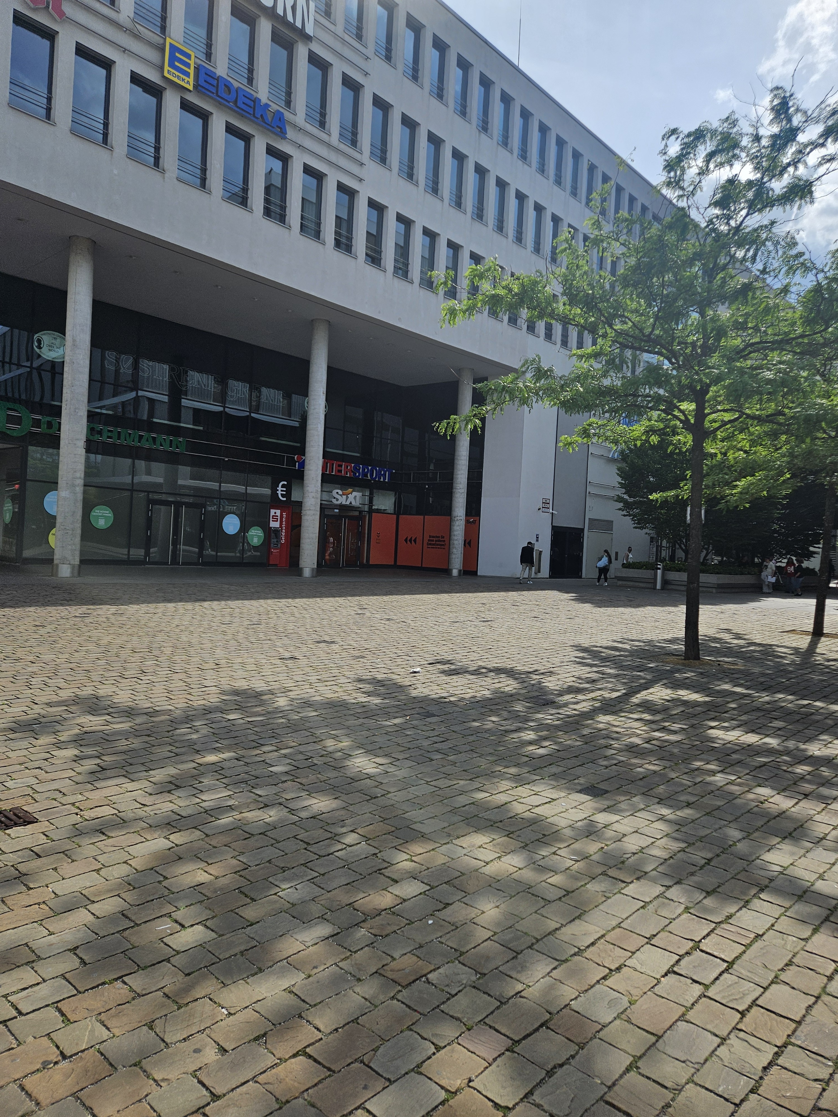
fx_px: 742
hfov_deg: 58.9
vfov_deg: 73.9
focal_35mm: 23
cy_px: 558
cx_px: 419
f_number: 1.8
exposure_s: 1/3333
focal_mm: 5.4
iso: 25
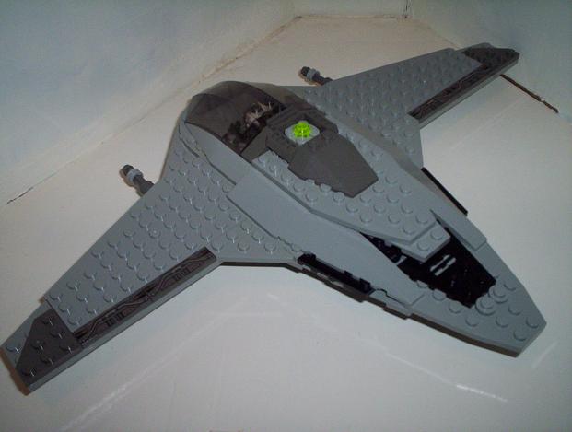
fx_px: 629
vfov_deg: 37.9
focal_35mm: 38
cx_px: 286
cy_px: 216
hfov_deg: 48.9
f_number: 4.5
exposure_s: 1/60
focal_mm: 4.99
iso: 140
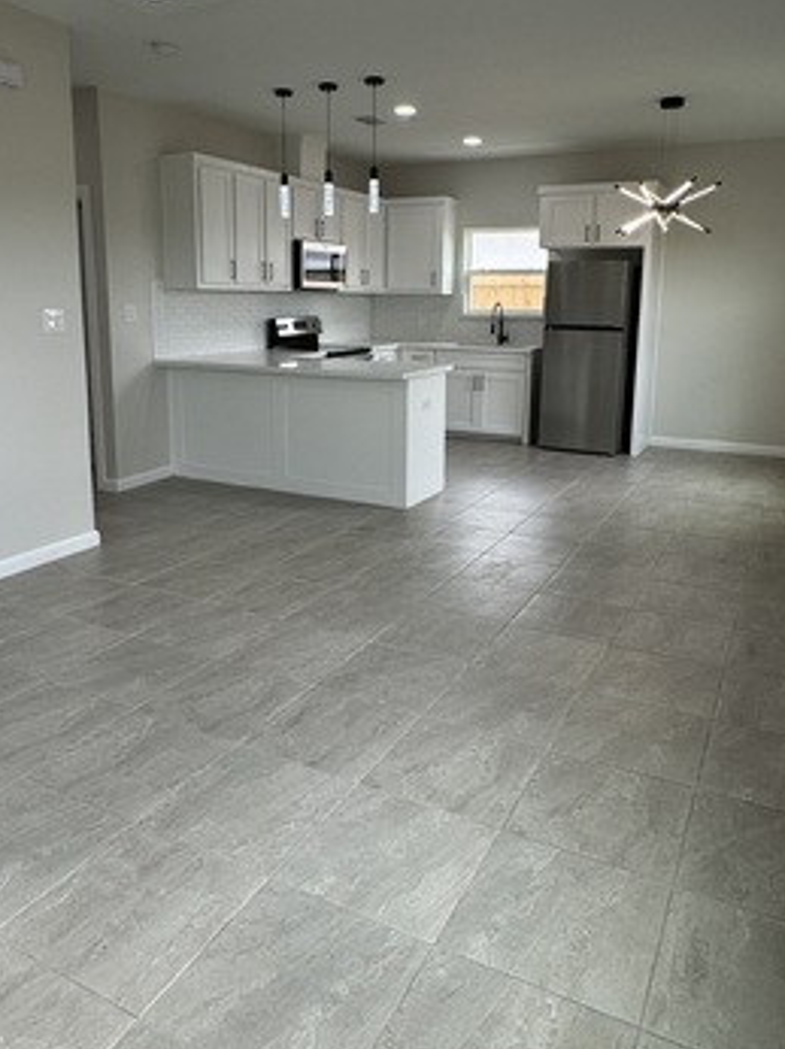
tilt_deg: -10.4
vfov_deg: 65.0
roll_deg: +0.1
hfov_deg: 51.3
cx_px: 382
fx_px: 817
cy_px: 444
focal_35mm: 27
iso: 80
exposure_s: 1/120
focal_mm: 2.22
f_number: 2.2
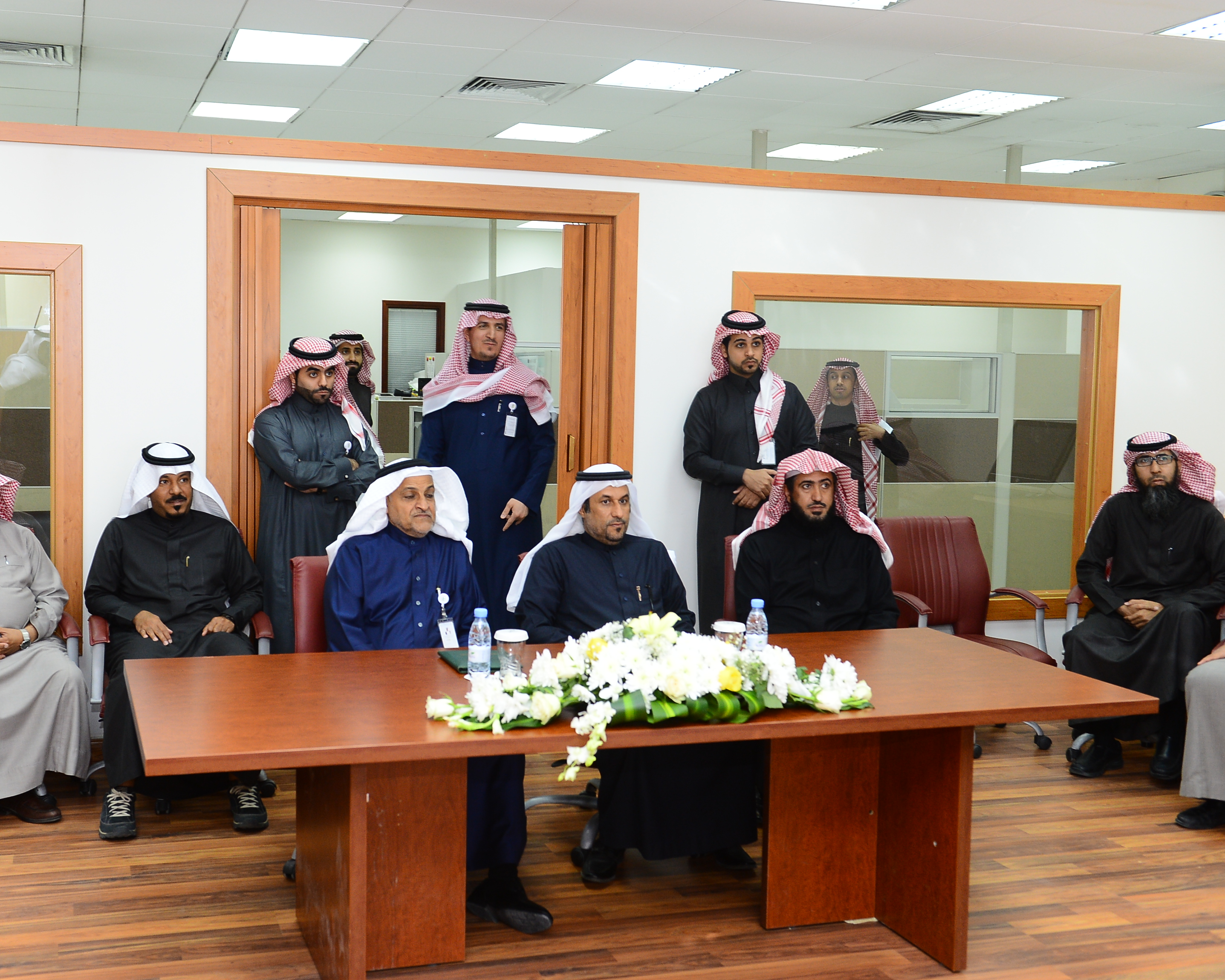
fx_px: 1486
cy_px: 483
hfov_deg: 44.7
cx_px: 520
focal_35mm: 41
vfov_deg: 36.5
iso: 1250
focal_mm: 34
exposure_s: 1/80
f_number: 4
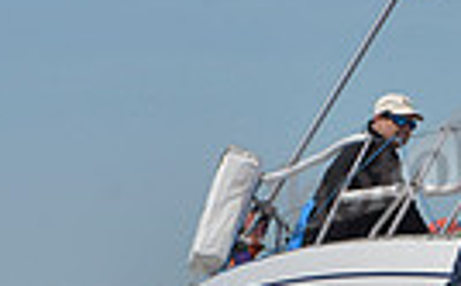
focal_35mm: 465
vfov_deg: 2.8
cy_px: 288
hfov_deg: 4.5
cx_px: 898
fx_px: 5827
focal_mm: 105
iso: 280
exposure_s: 1/1250
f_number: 10
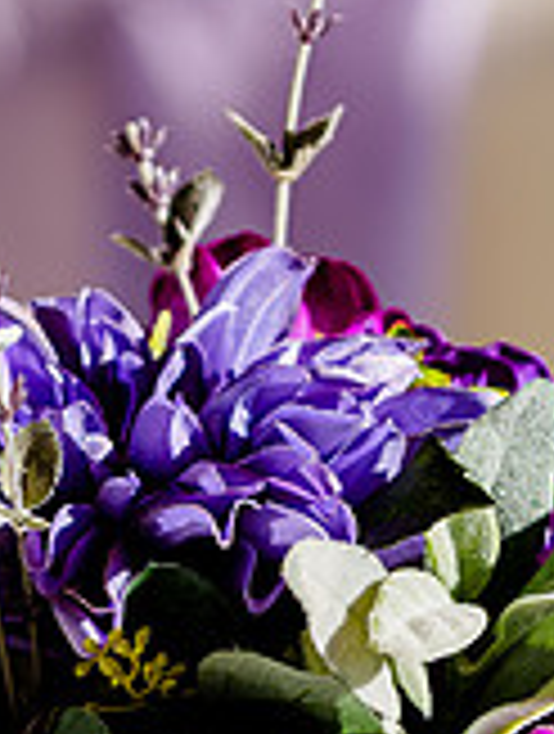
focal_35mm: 745
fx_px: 15835
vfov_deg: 2.7
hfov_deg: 2.0
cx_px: 143
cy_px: 635
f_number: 4.5
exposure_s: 1/800
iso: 160
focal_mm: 200
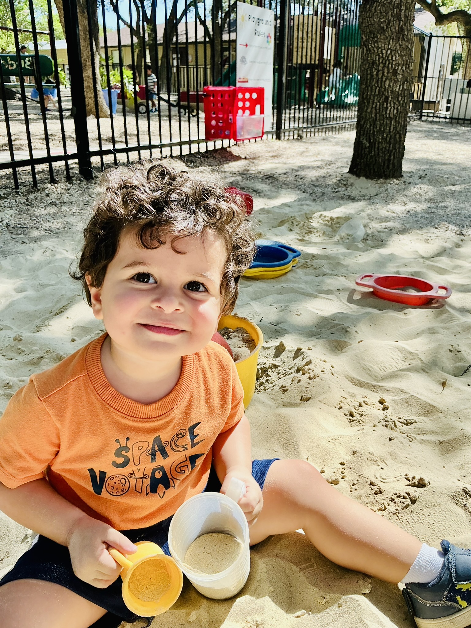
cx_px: 236
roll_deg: -0.6
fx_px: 526
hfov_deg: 48.2
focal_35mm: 29
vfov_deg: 61.7
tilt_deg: -21.0
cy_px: 314
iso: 25
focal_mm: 3
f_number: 1.8
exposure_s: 1/442
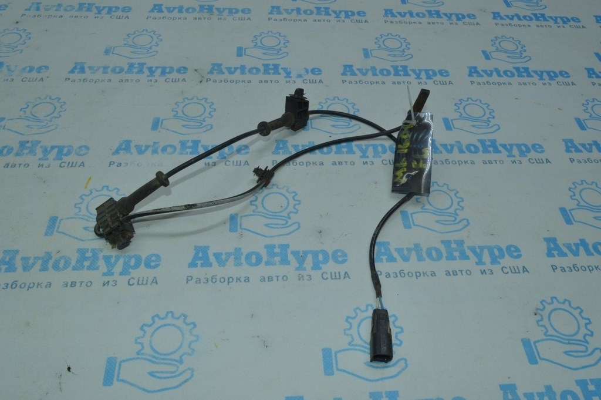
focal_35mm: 30
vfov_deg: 43.5
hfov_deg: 62.0
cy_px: 200
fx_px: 500
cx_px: 300
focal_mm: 20
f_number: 16
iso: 560
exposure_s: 1/40
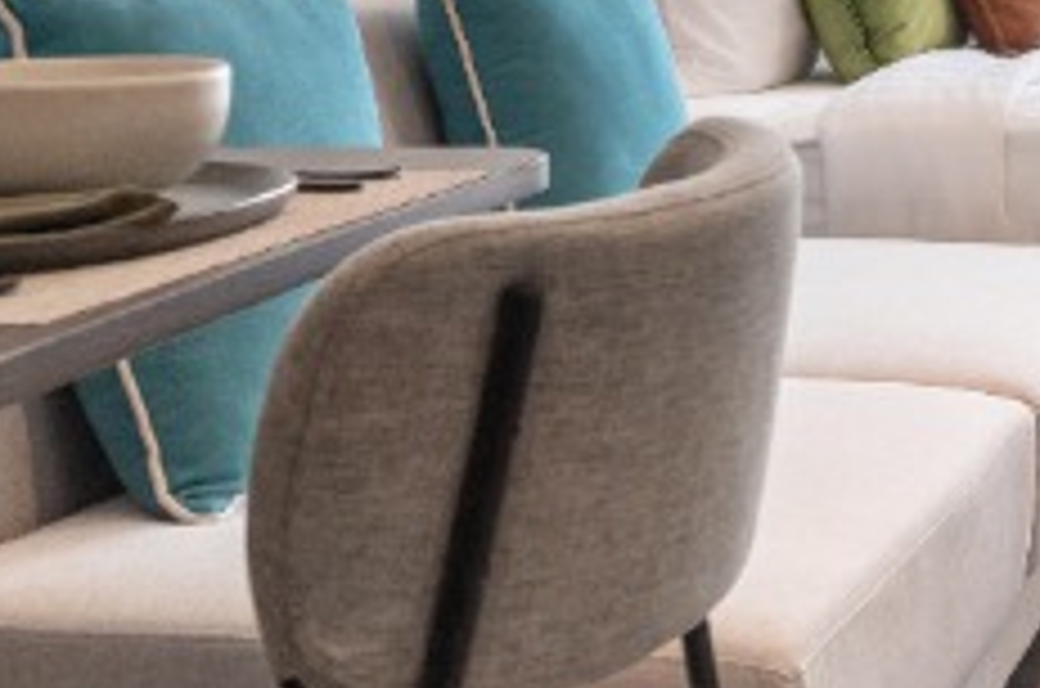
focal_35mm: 91
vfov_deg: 14.5
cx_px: 1508
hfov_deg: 19.8
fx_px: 2623
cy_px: -151
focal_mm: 21
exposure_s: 1/40
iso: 320
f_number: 5.6
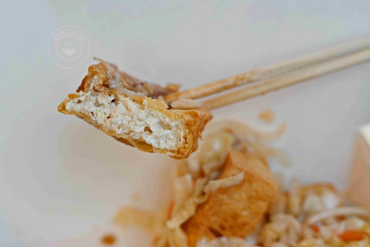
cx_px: 185
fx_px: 771
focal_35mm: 75
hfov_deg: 27.0
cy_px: 124
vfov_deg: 18.2
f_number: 3.2
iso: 360
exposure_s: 1/160
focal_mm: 50
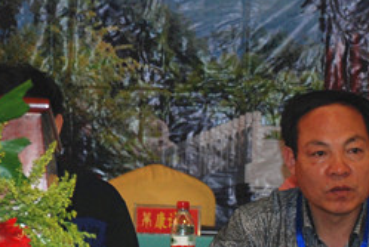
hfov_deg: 8.8
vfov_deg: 6.0
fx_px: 2372
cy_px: 14
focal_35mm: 231
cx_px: -30
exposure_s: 1/60
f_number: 4.8
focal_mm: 48
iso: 320
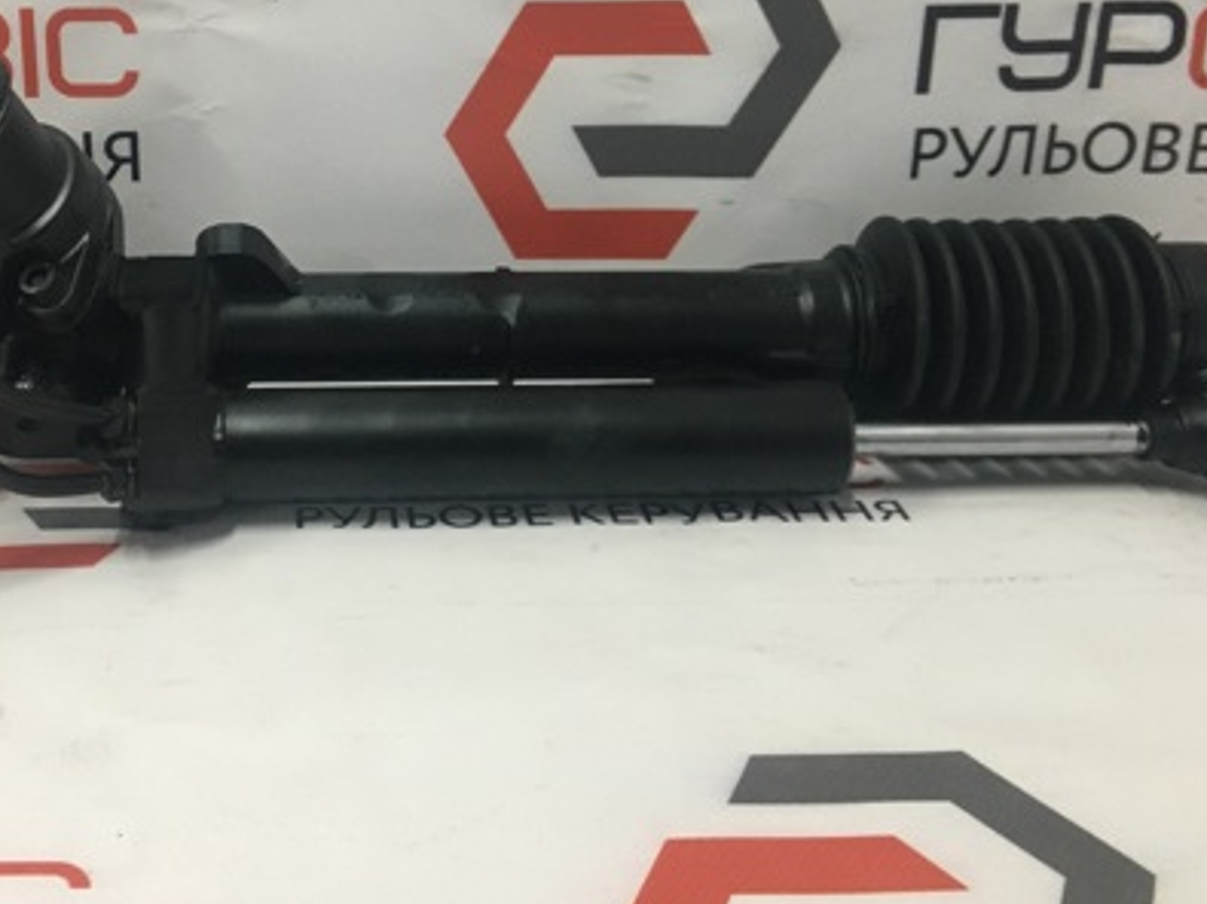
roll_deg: -0.3
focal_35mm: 47
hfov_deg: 40.1
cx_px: 437
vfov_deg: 30.6
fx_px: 1638
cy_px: 282
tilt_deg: -21.7
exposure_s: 1/33
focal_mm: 4.15
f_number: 2.2
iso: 160
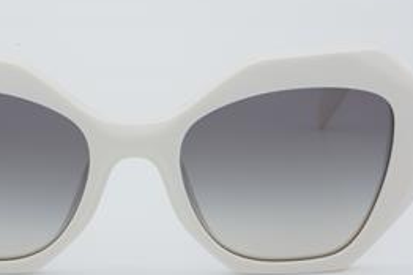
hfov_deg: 16.3
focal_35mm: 126
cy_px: 163
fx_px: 1441
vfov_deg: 10.9
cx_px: 134
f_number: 32
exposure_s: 1/3
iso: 100
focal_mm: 55
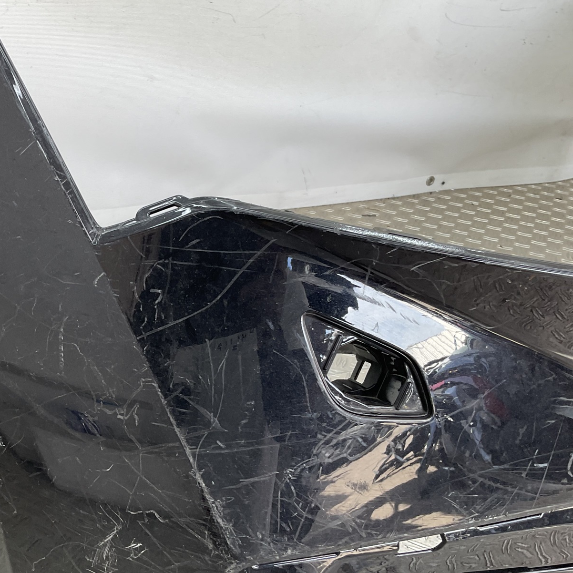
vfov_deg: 39.2
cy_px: 285
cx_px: 143
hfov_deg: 38.2
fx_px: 805
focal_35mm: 43
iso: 20
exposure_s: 1/100
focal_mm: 3
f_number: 1.8
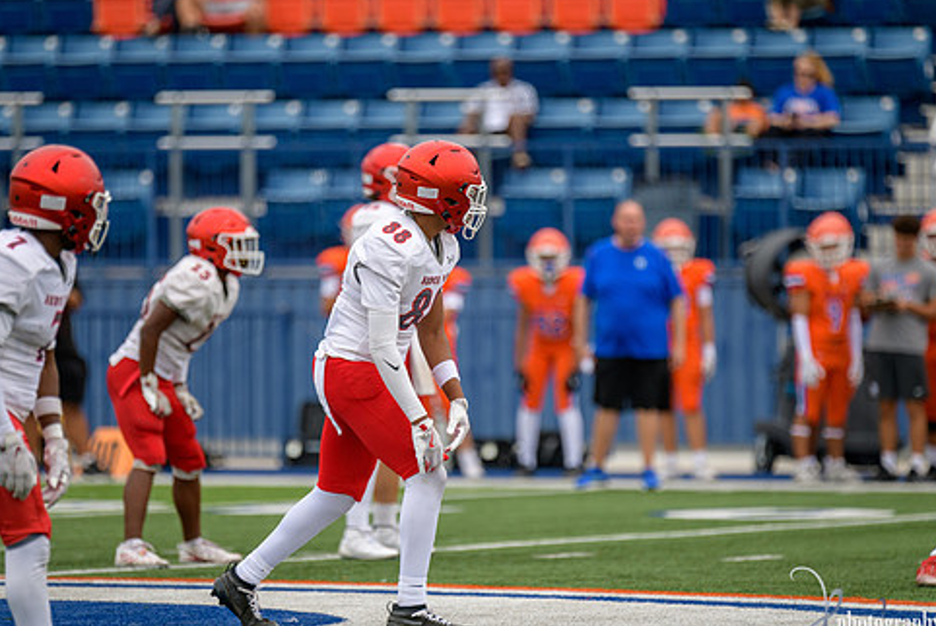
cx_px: 435
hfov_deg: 6.3
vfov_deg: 4.2
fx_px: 8455
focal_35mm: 325
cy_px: 333
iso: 180
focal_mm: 270
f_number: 2.8
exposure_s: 1/800
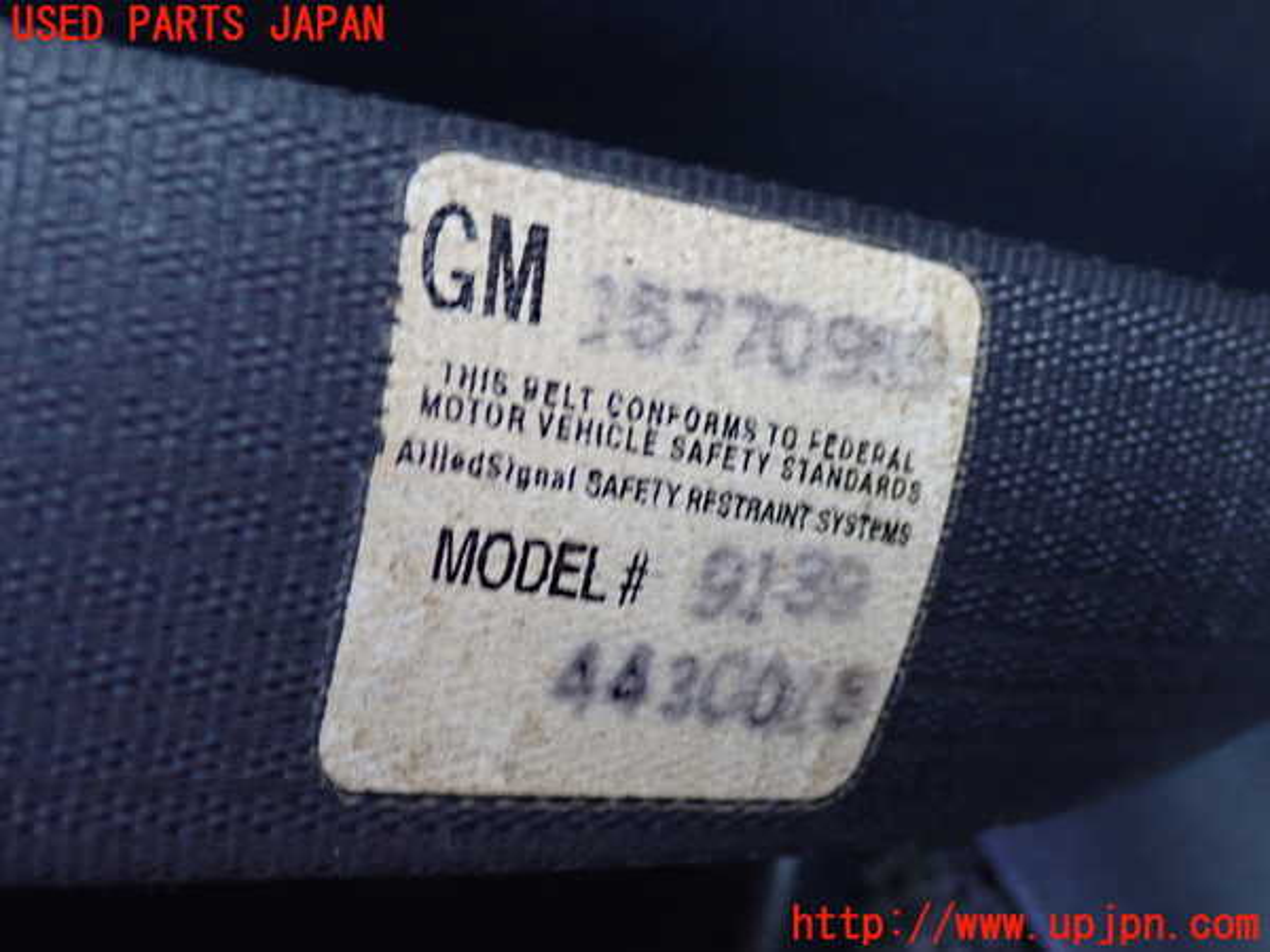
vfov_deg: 30.9
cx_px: 635
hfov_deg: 40.4
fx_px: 1724
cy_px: 476
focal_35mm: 47
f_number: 3.1
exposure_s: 1/30
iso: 800
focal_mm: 8.4
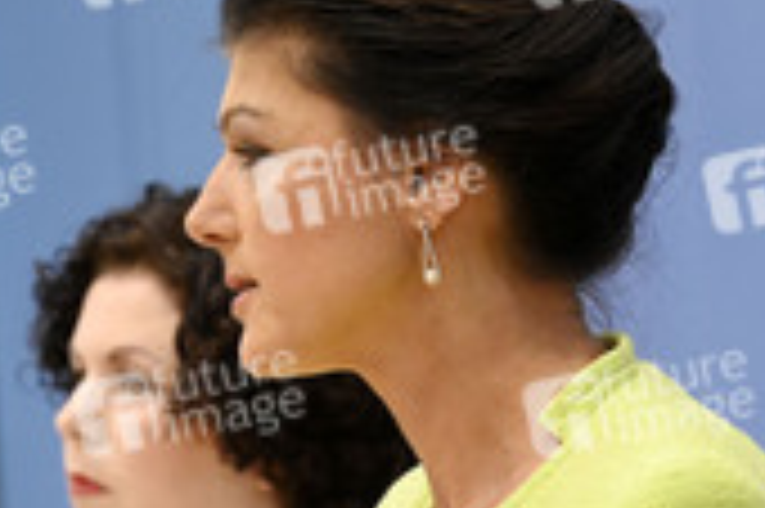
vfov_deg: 4.3
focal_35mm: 319
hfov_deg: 6.5
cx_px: 250
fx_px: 6772
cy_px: 517
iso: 5000
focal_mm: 120
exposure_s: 1/640
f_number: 5.6
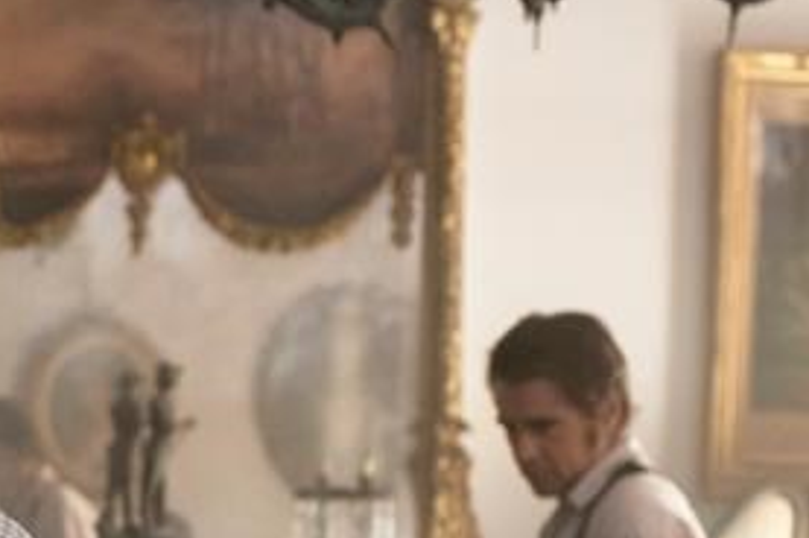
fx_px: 3165
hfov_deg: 14.4
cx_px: 32
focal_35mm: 141
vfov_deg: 9.6
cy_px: 613
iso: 2000
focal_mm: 40.1
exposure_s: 1/320
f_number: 3.6
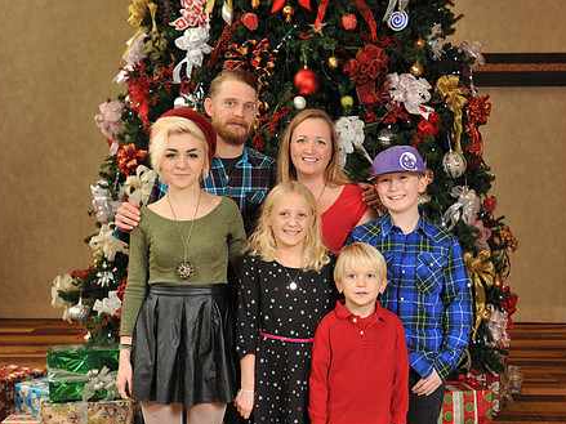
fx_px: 997
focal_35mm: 61
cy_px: 247
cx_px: 317
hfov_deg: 31.7
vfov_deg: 24.0
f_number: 6.3
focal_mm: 48
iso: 1600
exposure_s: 1/125
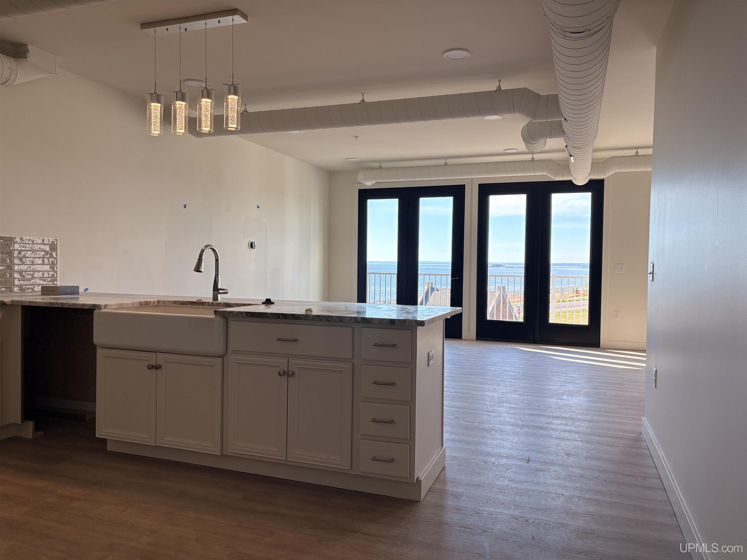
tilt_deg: -1.7
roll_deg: -0.3
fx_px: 561
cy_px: 280
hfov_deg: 67.3
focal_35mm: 26
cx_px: 374
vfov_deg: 53.1
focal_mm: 5.96
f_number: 1.6
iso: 64
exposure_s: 1/240
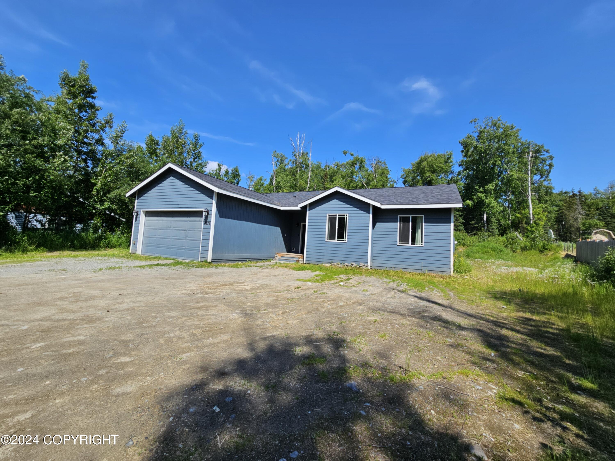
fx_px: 231
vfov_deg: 89.9
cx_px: 308
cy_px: 230
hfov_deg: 106.2
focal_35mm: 13
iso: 50
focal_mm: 2.2
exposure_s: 1/2099
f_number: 2.2
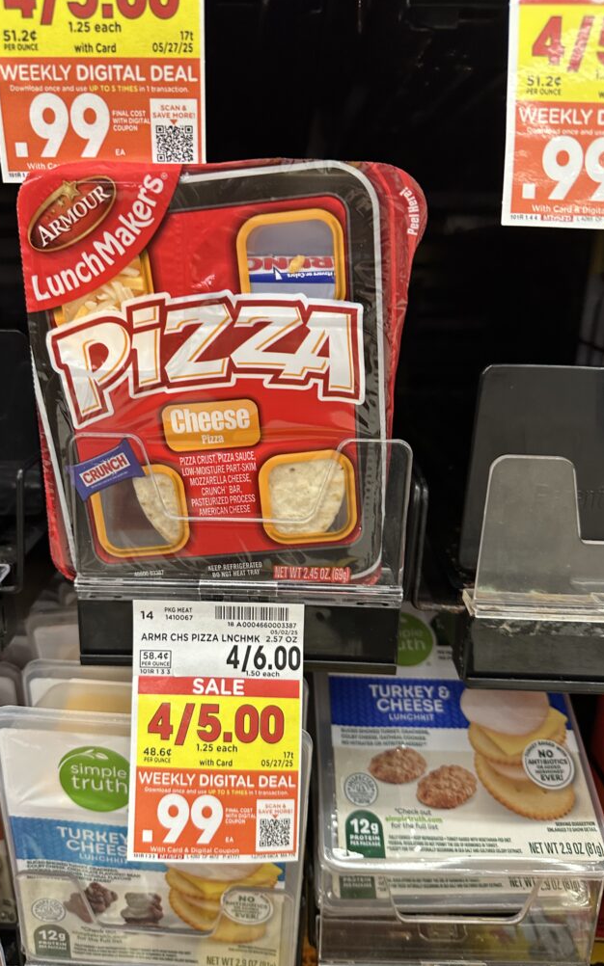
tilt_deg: -17.5
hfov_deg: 47.5
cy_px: 490
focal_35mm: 26
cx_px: 262
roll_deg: +0.1
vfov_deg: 70.4
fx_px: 685
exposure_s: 1/121
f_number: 1.78
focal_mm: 6.86
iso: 200
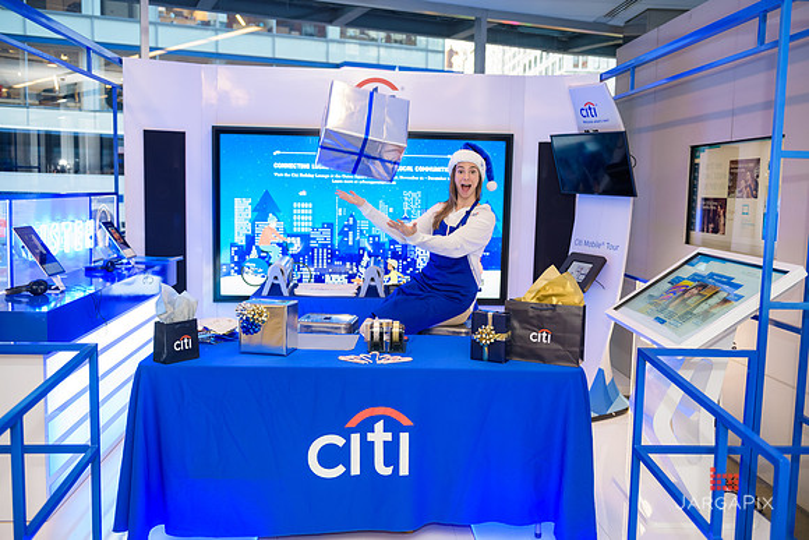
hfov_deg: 54.4
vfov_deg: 37.9
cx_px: 404
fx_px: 787
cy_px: 270
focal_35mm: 35
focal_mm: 35
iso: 800
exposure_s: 1/125
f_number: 3.2
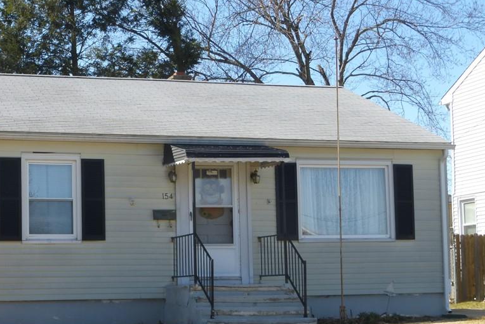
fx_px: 1146
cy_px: 187
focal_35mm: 85
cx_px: 167
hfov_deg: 23.8
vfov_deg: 16.1
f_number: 4.7
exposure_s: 1/400
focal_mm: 10.3
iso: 100
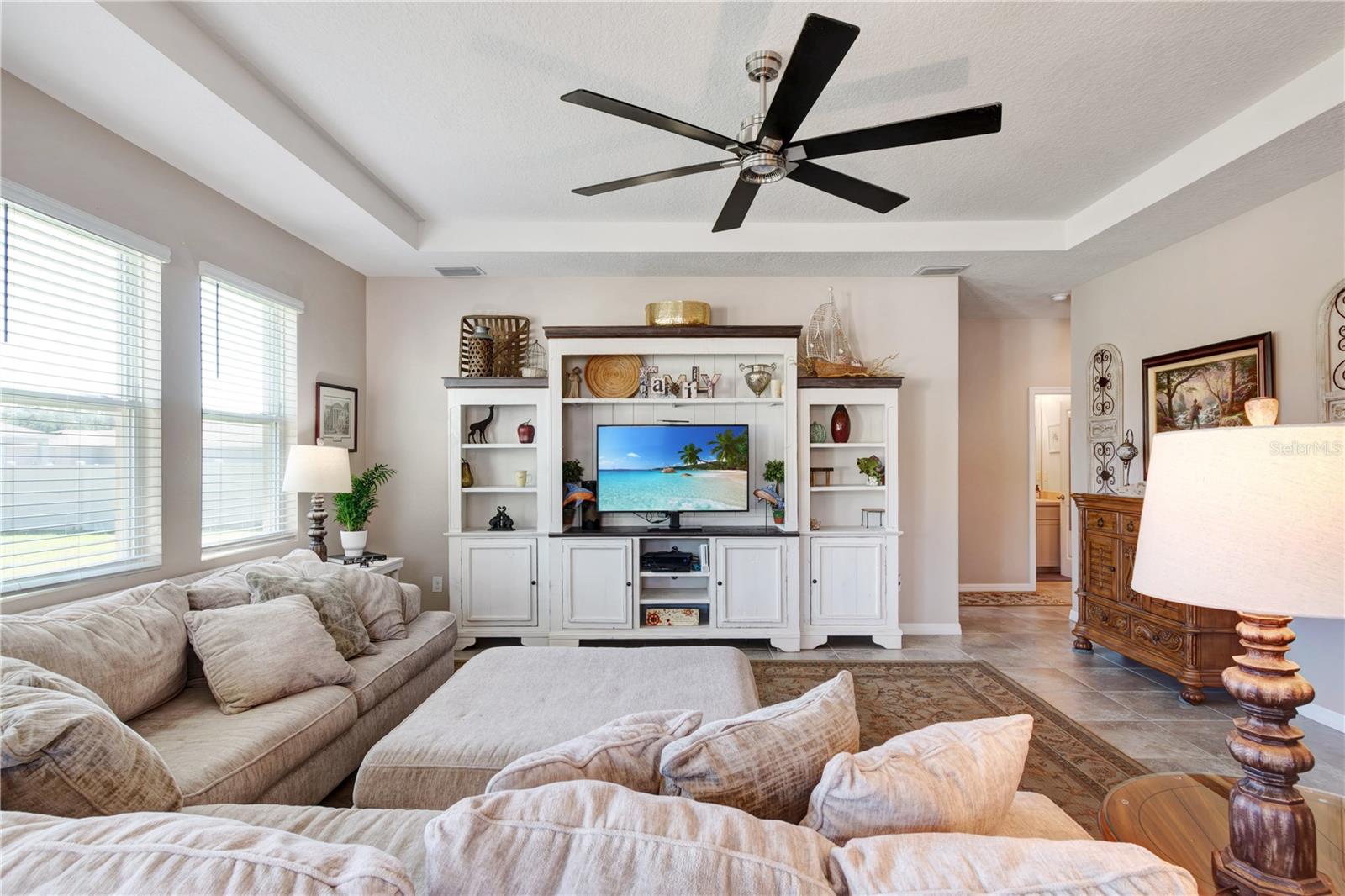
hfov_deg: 92.5
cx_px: 672
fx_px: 644
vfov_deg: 69.6
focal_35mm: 17
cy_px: 448
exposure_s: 1/20
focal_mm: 11.5
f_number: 9
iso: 250
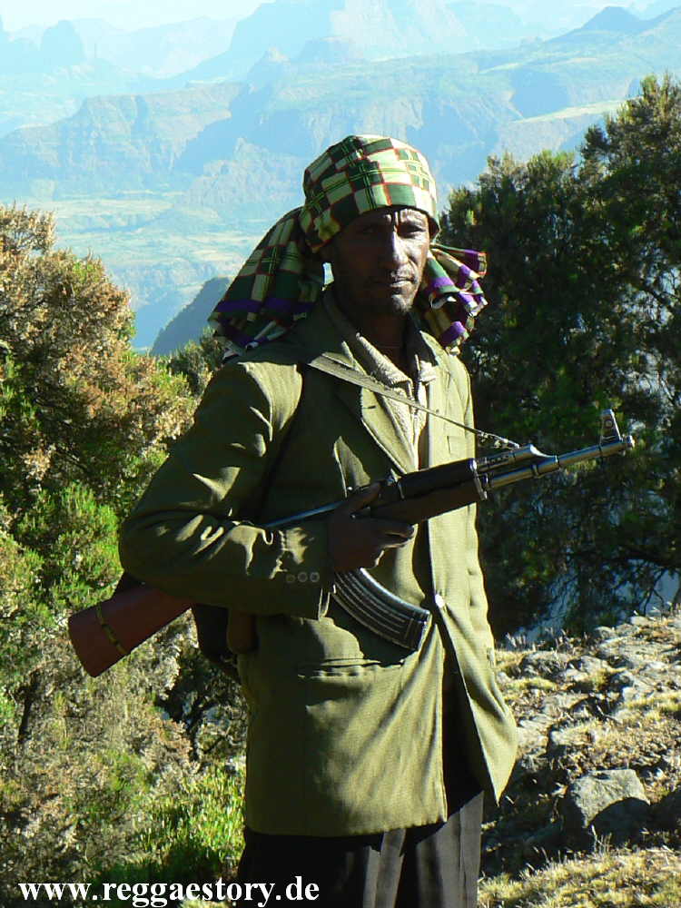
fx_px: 2098
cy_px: 454
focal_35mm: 80
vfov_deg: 24.4
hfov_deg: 18.4
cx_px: 340
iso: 64
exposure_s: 1/200
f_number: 4
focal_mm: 13.7
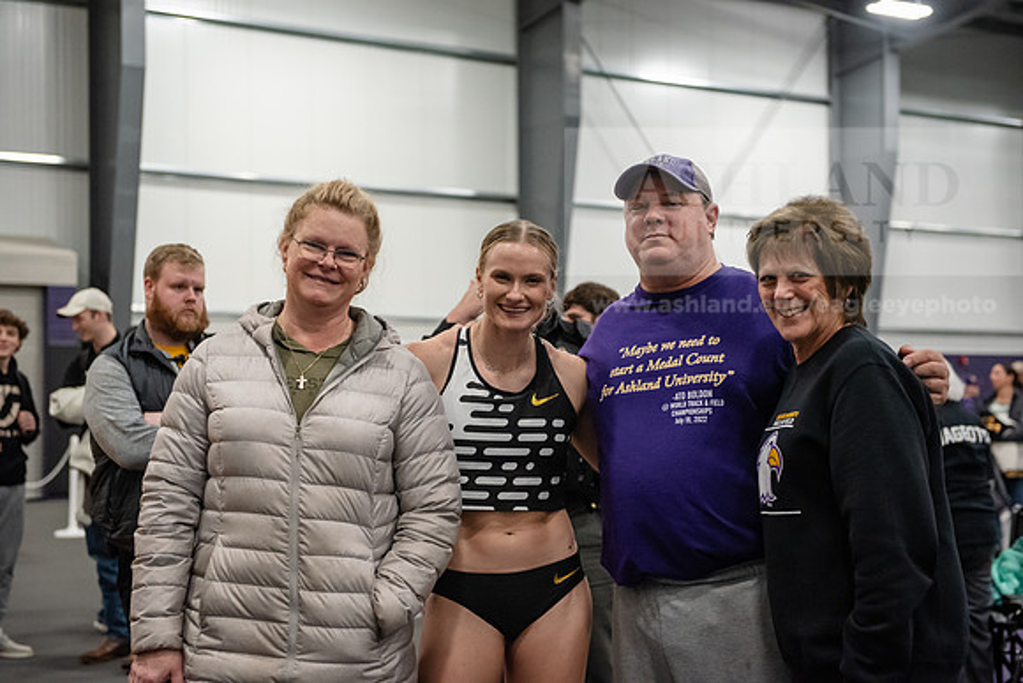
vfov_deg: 23.4
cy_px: 342
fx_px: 1648
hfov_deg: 34.5
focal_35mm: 58
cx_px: 512
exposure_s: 1/400
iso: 5000
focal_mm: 58
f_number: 3.5
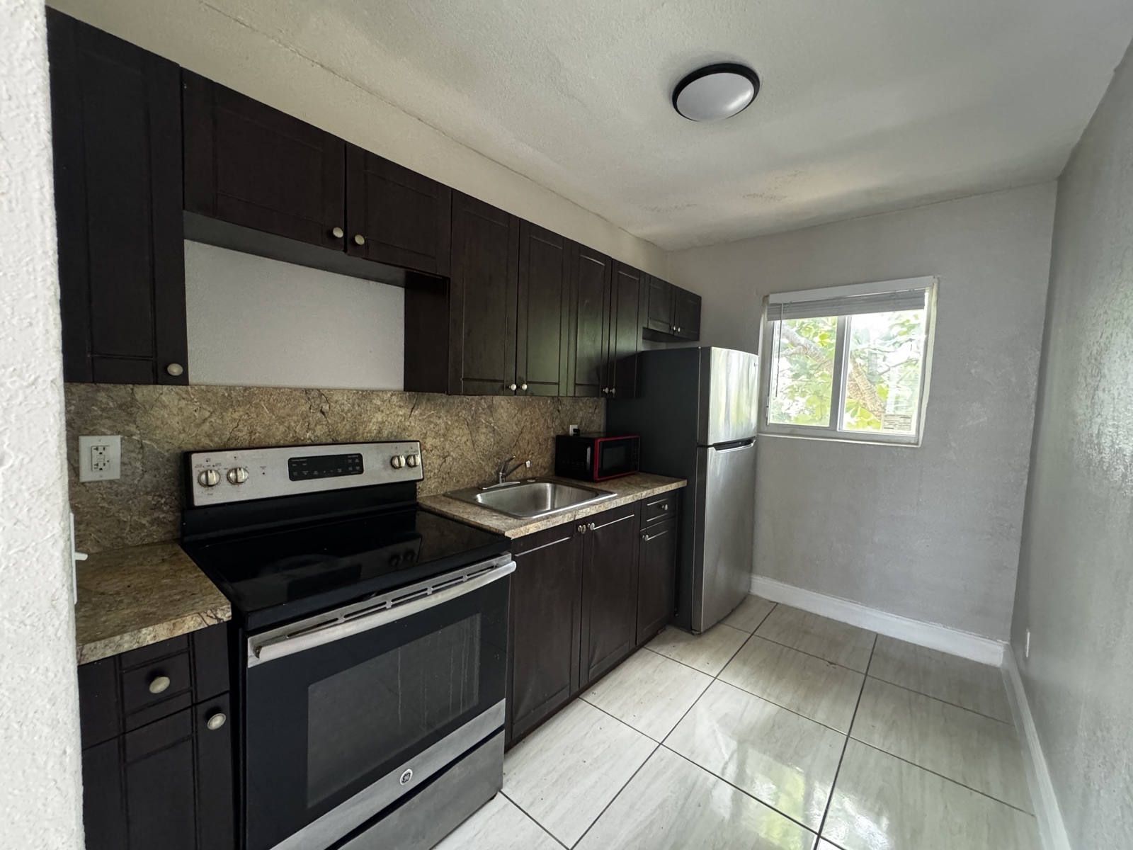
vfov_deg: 85.7
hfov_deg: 102.1
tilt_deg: -5.2
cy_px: 425
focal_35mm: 14
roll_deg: -2.2
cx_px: 566
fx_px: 458
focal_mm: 2.22
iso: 1000
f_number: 2.2
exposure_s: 1/60
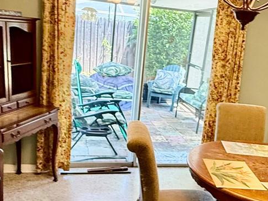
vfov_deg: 31.1
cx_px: 163
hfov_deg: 41.0
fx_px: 356
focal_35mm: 46
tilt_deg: -17.0
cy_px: 144
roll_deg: -6.5
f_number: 2.2
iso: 250
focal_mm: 2.22
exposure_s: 1/60
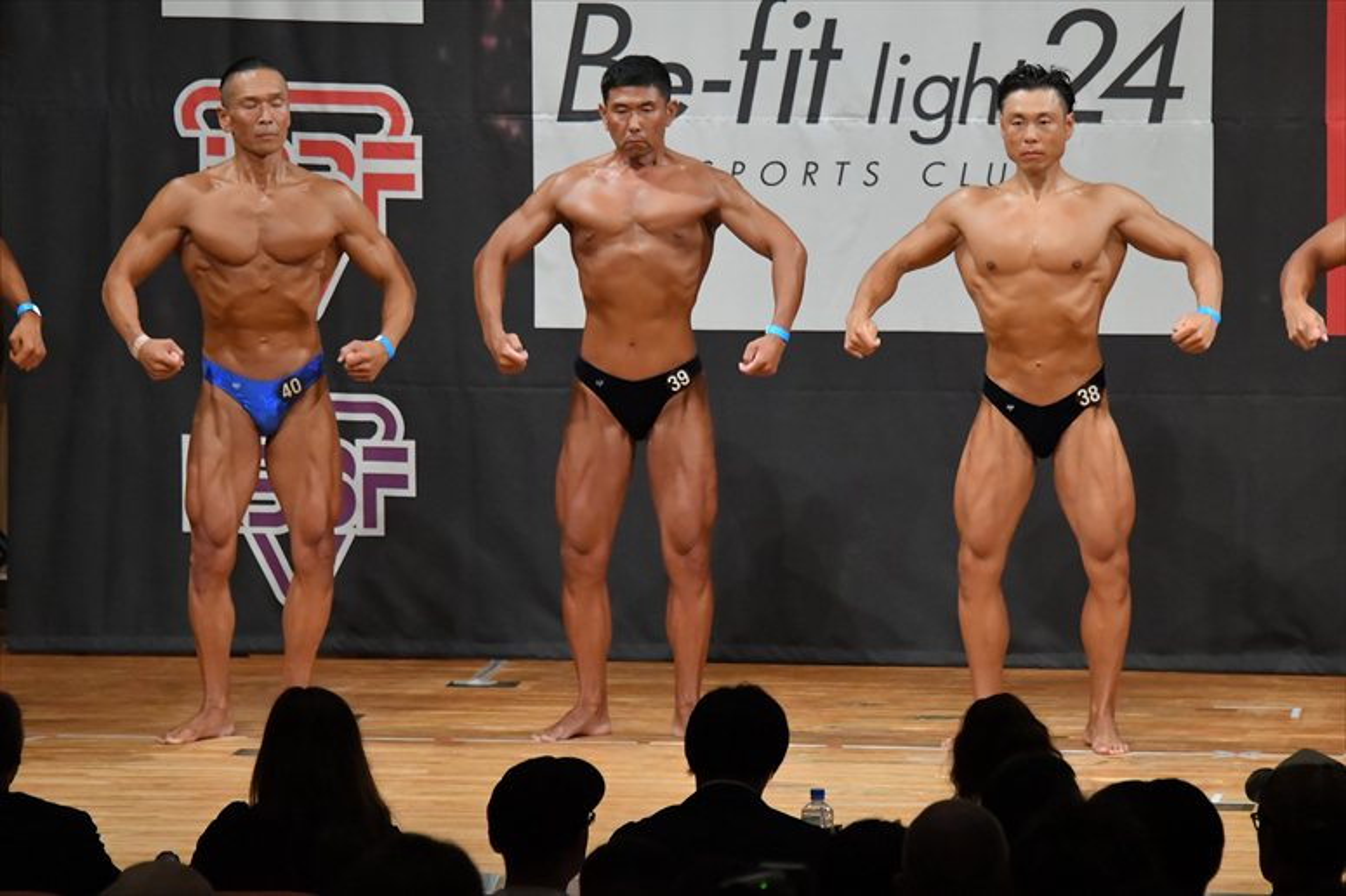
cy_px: 448
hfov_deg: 8.6
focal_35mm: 240
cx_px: 673
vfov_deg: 5.7
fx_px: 8969
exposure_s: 1/400
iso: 7200
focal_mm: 160
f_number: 5.6
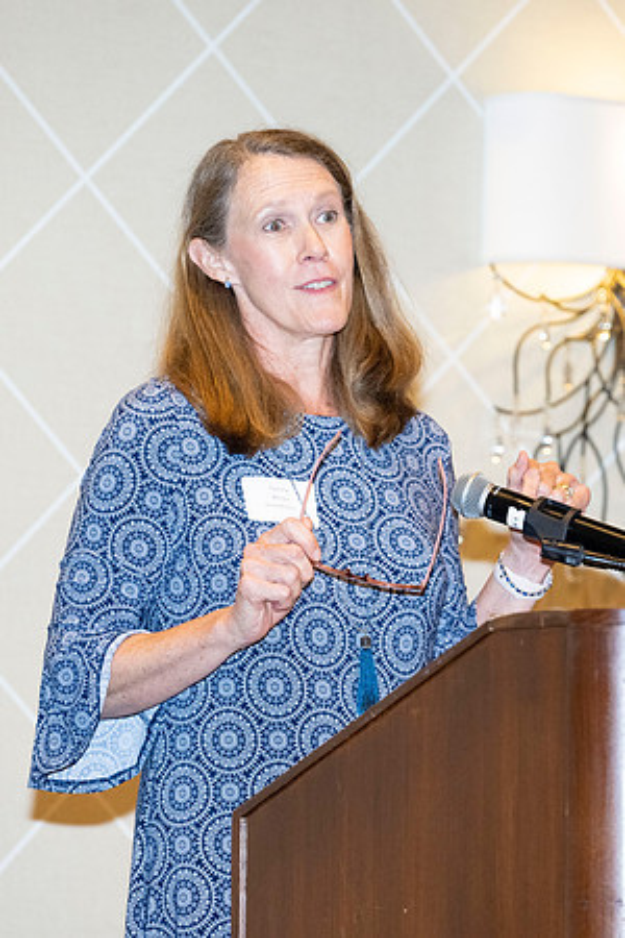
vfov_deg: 11.4
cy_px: 469
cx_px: 388
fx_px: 4687
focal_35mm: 180
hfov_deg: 7.6
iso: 2500
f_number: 4
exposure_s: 1/200
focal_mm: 120
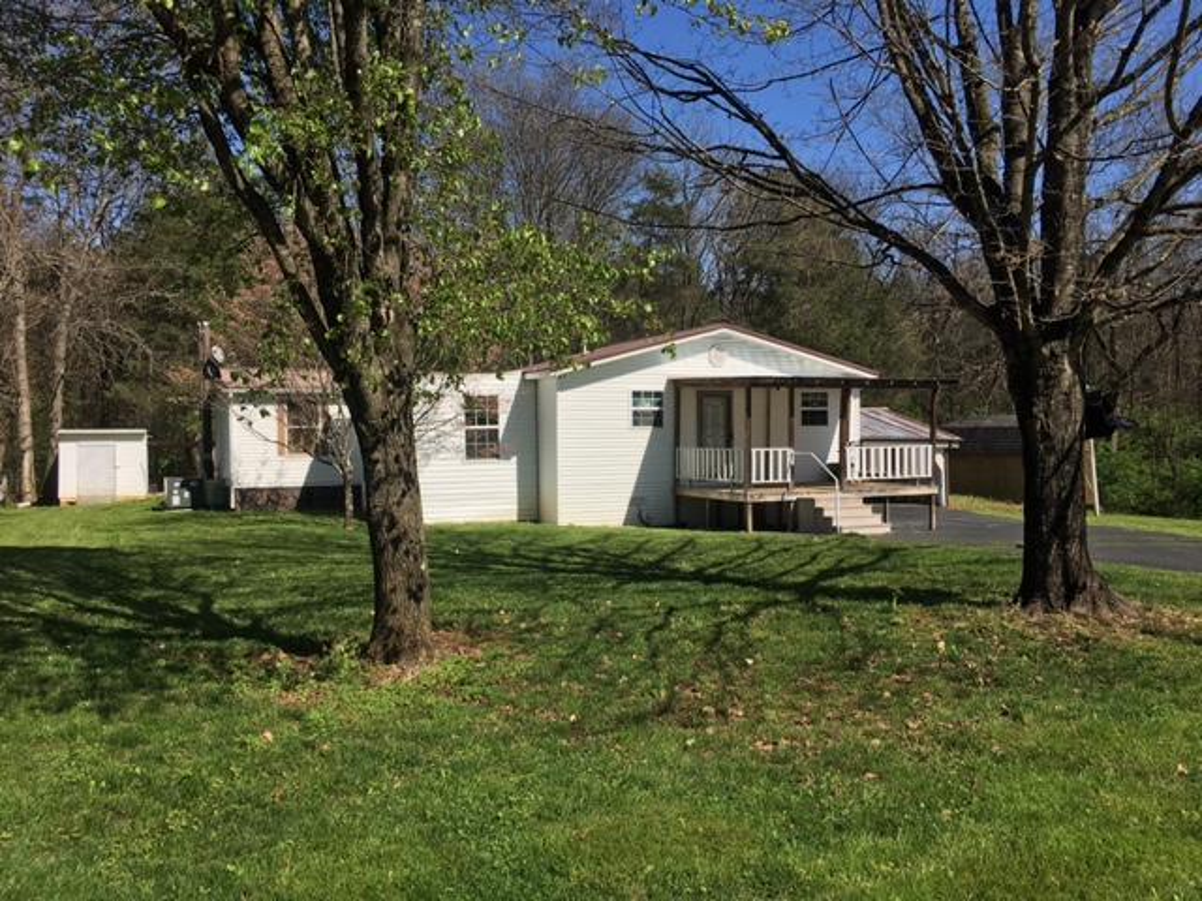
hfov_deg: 61.7
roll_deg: +0.9
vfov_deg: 48.2
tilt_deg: +2.2
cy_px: 450
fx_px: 1007
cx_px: 601
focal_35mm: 29
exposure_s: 1/1425
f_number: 2.2
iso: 25
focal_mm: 4.15
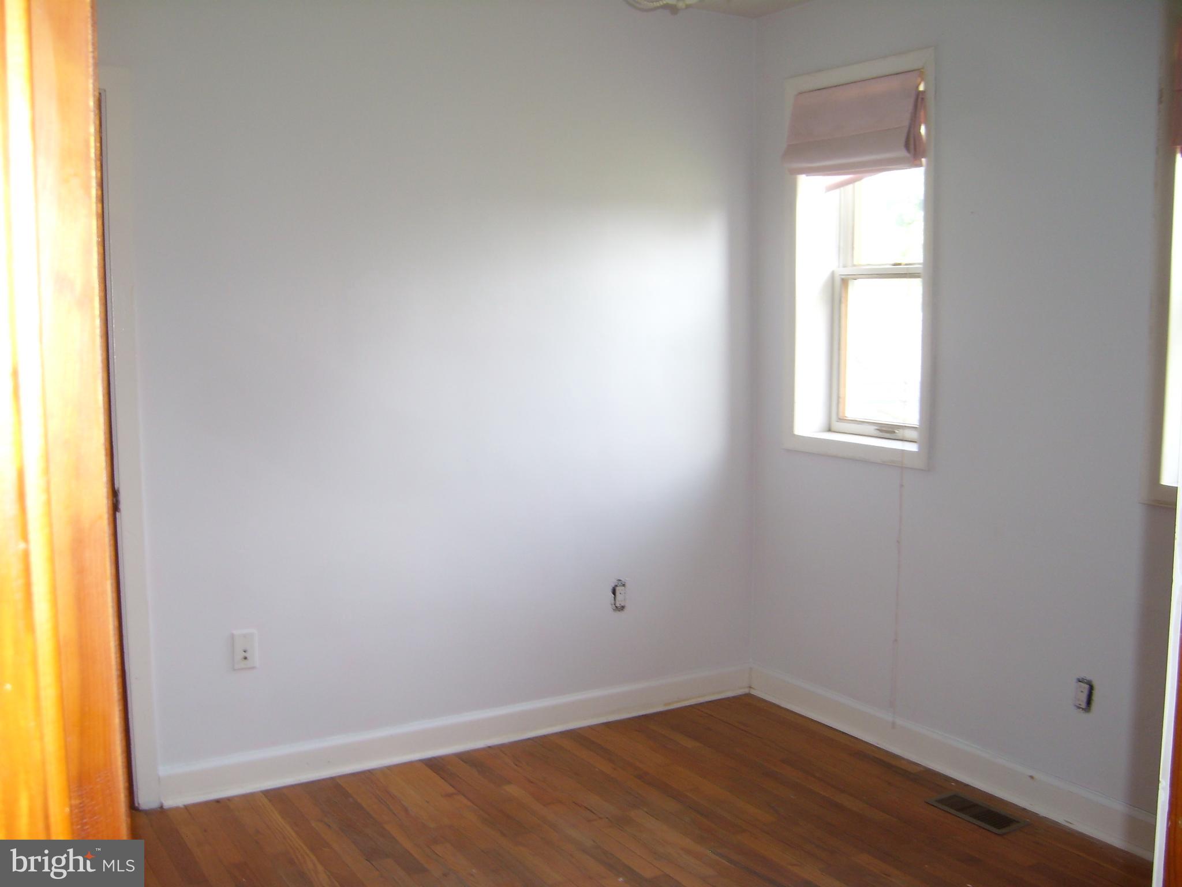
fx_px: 1195
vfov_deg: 40.7
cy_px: 444
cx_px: 591
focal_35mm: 35
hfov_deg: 52.6
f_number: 2.8
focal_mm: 5.8
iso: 50
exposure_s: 1/30
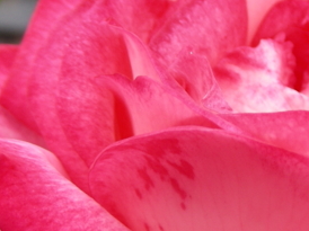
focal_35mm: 111
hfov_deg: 17.4
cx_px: 301
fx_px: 990
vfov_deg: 13.3
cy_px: 172
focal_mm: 6.3
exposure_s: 1/91
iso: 50
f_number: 3.5
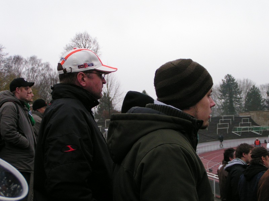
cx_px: 134
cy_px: 100
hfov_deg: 33.8
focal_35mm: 57
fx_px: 443
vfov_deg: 25.7
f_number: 3.2
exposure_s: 1/80
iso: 160
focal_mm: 8.7
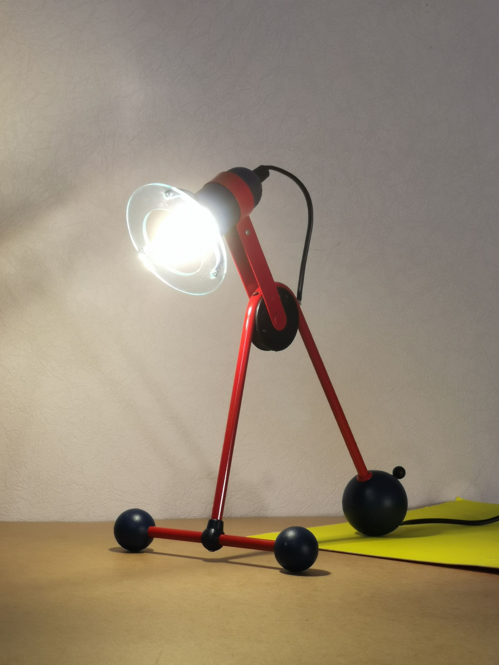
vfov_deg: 24.1
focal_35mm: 81
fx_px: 1557
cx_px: 250
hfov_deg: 18.2
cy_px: 332
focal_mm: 7.48
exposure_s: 1/50
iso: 125
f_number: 2.4
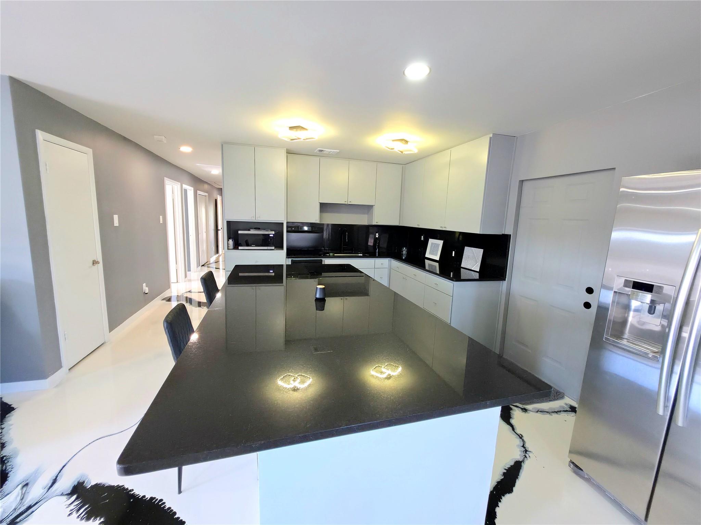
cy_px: 262
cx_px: 350
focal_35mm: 13
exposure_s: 1/60.2
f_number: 1.9
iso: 100
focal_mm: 2.2
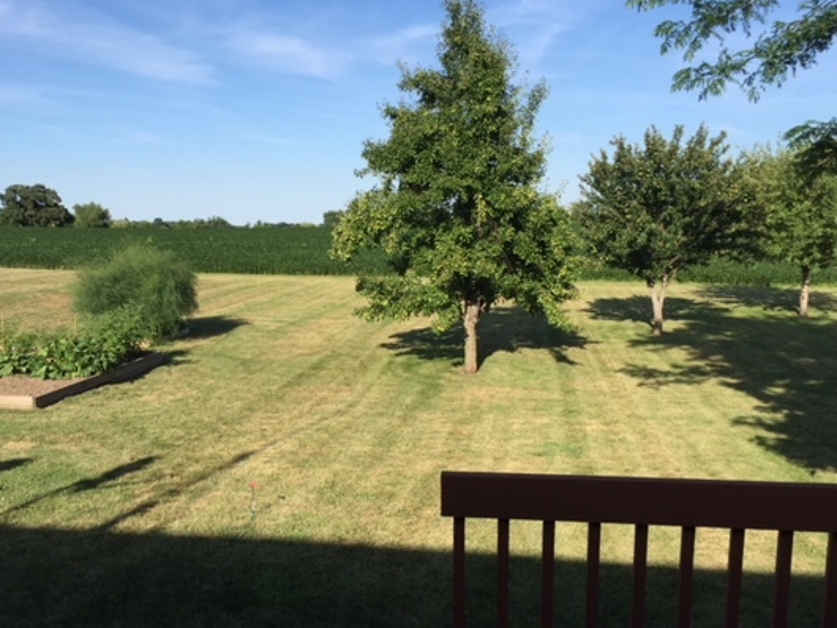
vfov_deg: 40.6
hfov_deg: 52.4
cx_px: 357
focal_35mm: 35
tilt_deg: -9.9
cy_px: 364
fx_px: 847
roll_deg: -0.1
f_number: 2.2
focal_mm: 4.15
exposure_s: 1/1721
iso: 32
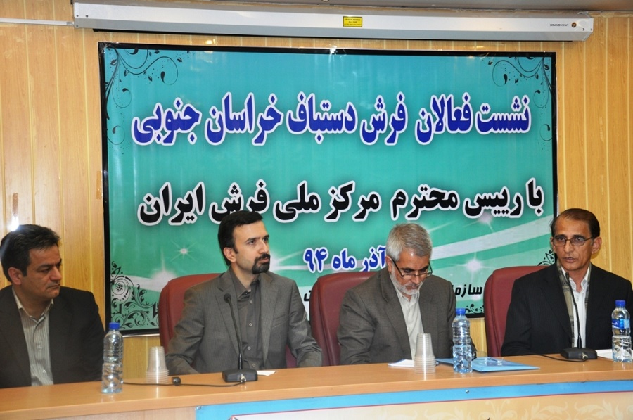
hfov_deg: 31.9
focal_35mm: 63
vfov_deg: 21.5
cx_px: 316
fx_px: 1106
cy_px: 210
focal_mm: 42
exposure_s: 1/60
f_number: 4.8
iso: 800
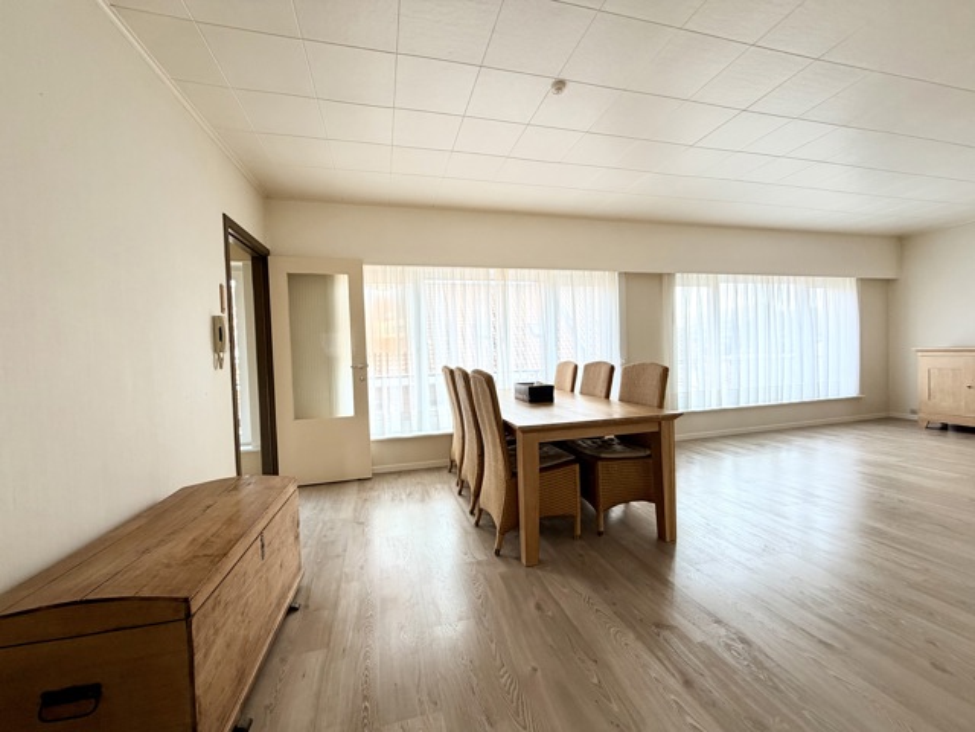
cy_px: 366
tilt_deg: -2.7
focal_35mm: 14
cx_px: 488
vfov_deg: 85.7
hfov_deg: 102.1
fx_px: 394
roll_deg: +2.3
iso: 80
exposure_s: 1/121
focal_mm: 2.22
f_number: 2.2
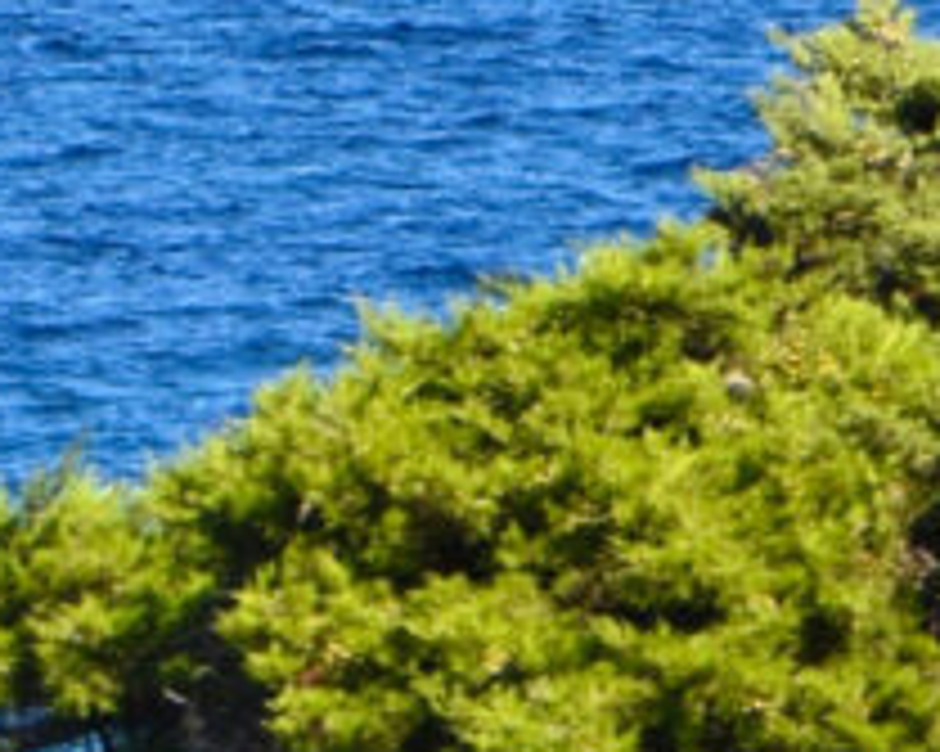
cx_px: 980
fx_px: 26222
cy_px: -1443
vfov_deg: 1.6
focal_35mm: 943
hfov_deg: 2.1
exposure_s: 1/800
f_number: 4.5
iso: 100
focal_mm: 70
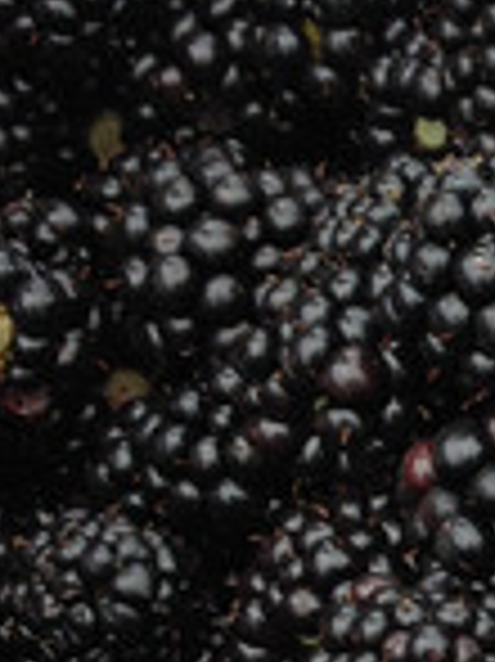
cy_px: 874
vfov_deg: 10.1
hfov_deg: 7.5
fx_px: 3647
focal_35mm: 191
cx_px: 950
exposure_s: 1/206
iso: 50
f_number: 2.4
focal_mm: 4.28
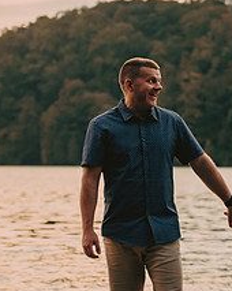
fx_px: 1160
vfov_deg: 14.3
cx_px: 166
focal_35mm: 135
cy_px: 183
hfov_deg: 11.4
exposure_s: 1/2500
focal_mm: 68
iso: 2000
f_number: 2.8
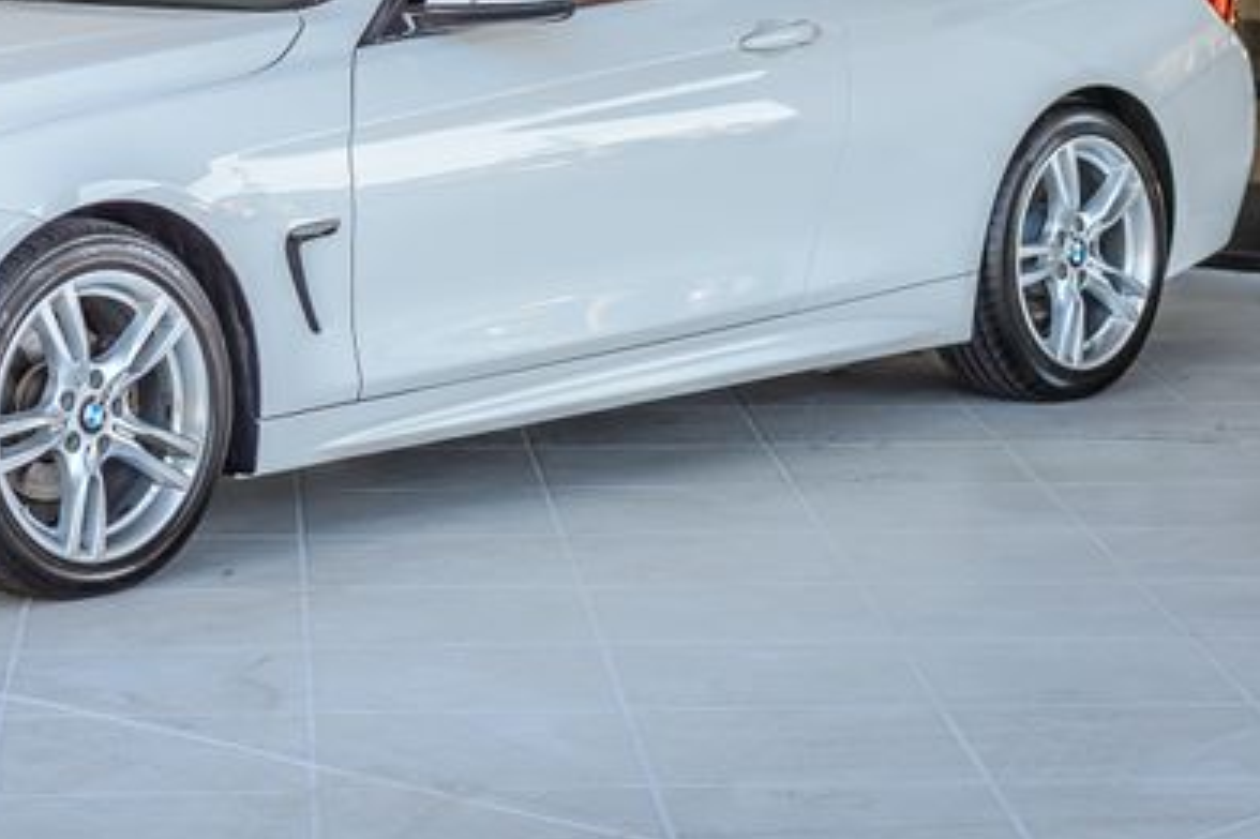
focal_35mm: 133
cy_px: 164
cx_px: 264
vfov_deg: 10.3
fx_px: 4653
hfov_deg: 15.3
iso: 400
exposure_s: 1/800
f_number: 4
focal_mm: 70
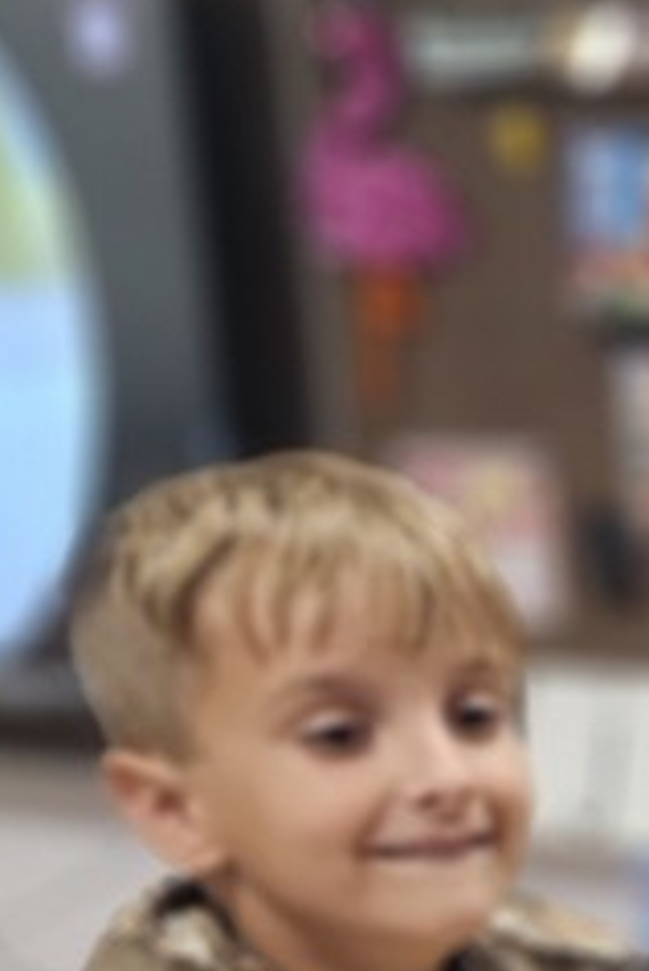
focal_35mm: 103
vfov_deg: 17.9
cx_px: 1510
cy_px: 1408
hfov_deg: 11.3
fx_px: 2781
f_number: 1.7
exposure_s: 1/120
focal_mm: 6.3
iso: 800
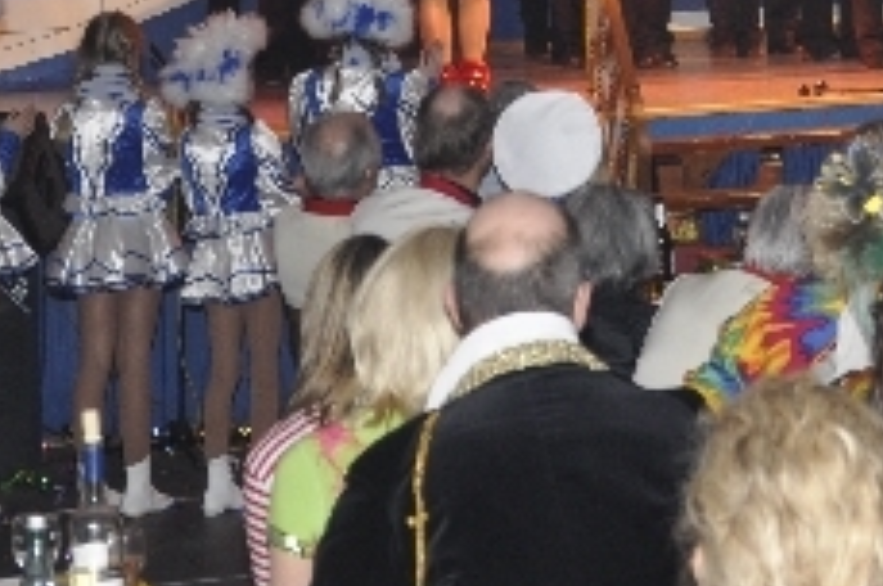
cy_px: -368
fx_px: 4115
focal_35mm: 168
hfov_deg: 12.1
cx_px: 844
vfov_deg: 7.9
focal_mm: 32
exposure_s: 1/60
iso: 400
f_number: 5
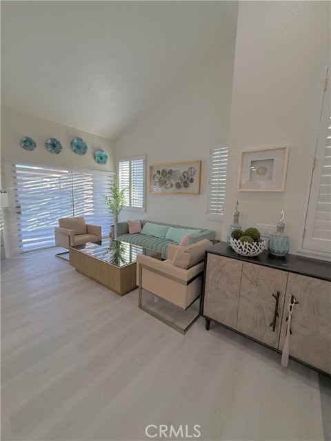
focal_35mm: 14
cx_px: 166
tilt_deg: -6.8
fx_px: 178
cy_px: 220
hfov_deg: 85.7
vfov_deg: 102.1
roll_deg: -1.3
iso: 250
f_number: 2.2
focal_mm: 2.22
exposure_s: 1/120
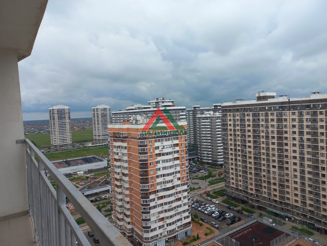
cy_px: 123
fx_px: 236
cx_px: 164
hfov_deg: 69.4
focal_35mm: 25
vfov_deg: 54.9
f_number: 1.8
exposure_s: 1/408
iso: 25
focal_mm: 4.6
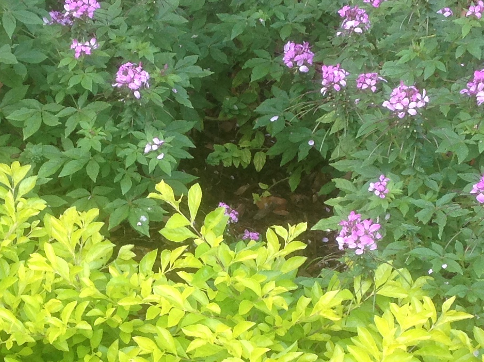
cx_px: 184
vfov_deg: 14.6
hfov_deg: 19.6
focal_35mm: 100
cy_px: 316
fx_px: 1397
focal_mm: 4.28
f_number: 2.4
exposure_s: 1/60
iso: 64
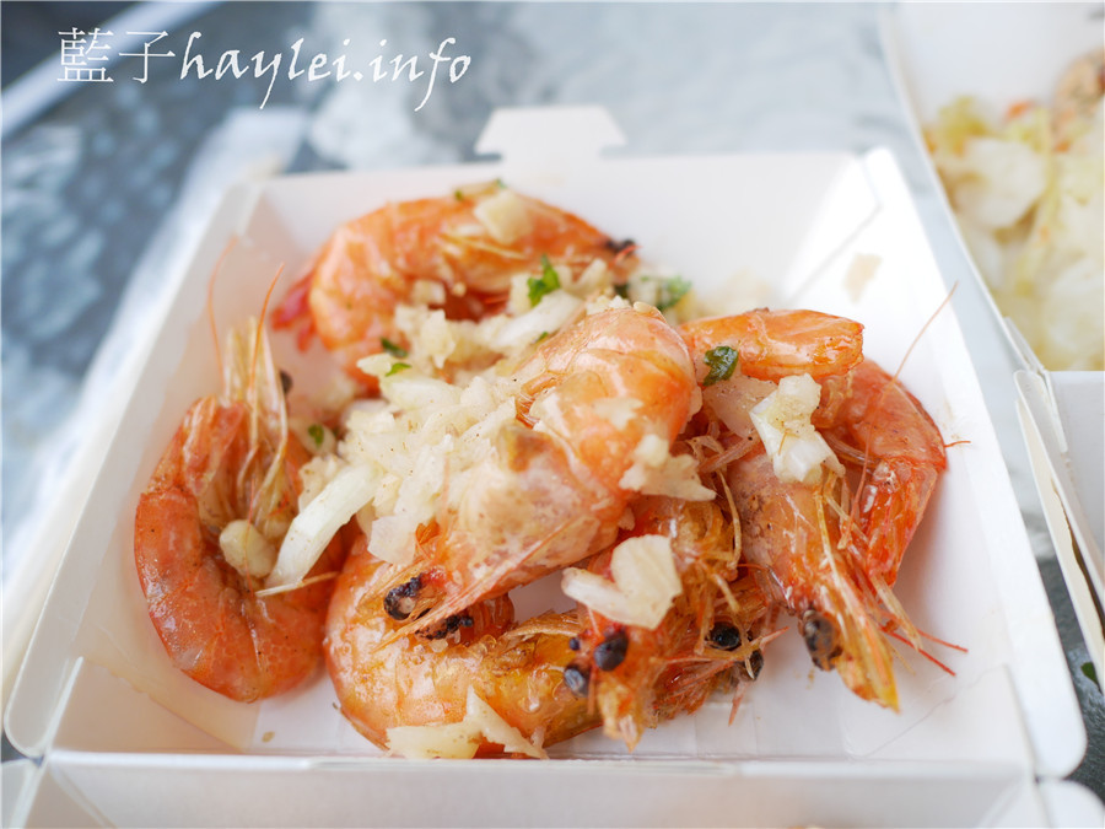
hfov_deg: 60.0
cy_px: 414
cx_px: 552
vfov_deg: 46.8
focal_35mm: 30
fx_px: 958
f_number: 2.5
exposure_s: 1/200
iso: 200
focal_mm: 15
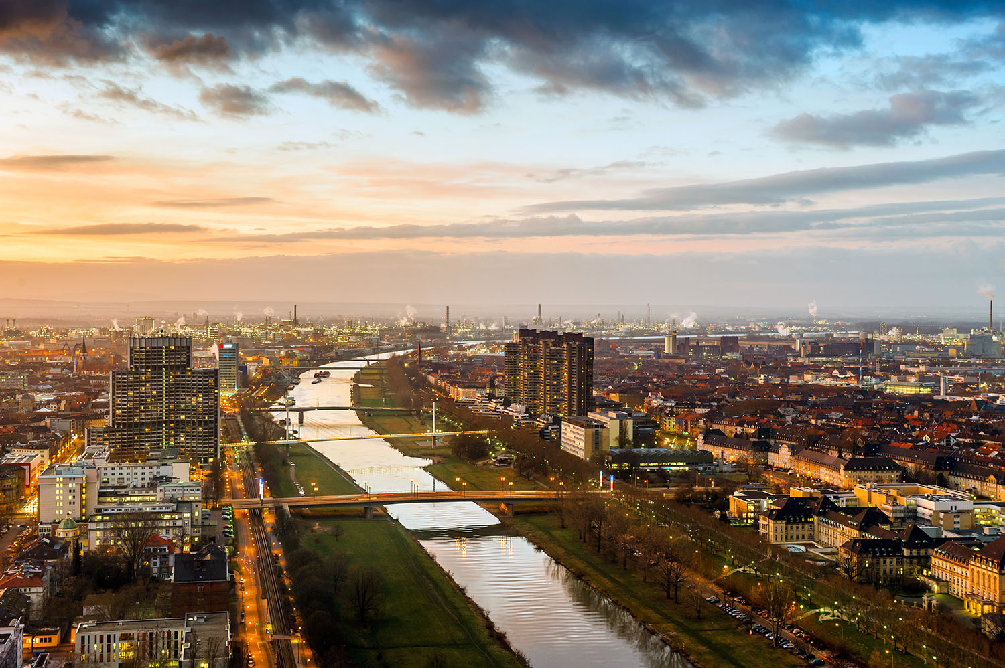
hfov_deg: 38.2
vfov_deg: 26.0
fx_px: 1451
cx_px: 502
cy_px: 334
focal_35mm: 52
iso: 200
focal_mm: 52
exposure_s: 1
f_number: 6.3
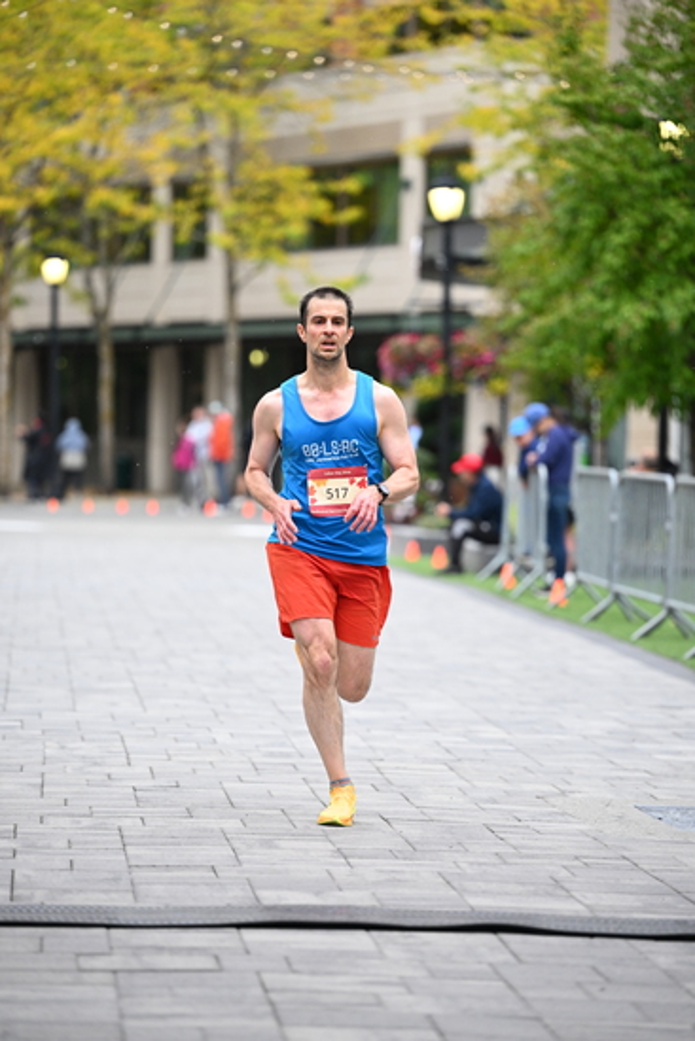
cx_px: 348
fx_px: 4051
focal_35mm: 140
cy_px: 520
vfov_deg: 14.6
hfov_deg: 9.8
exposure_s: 1/1600
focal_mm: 140
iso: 1600
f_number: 2.8
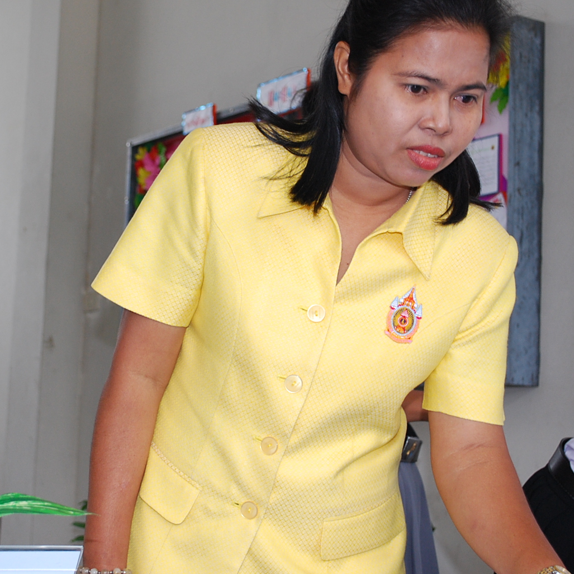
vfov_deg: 22.5
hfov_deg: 22.4
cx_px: 194
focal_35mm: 77
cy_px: 273
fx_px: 1445
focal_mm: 32
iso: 400
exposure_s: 1/50
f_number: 5
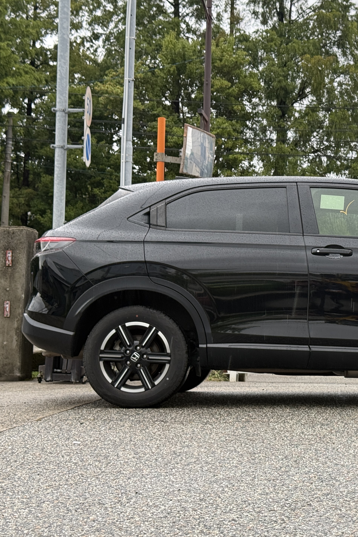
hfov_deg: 19.0
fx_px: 1044
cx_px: 339
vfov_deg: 28.8
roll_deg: -1.2
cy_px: 261
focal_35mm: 70
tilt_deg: +3.6
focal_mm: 6.76
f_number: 1.78
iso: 50
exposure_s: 1/207
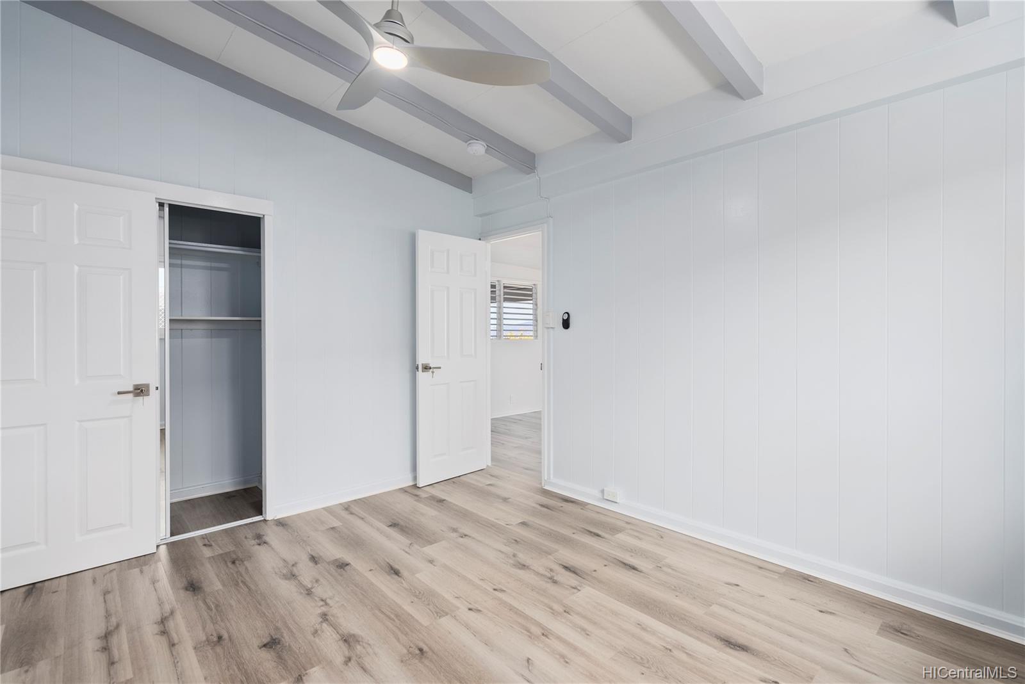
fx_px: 456
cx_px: 512
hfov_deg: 96.7
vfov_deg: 73.8
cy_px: 342
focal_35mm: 16
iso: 200
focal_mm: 16
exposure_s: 1/10
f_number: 6.3
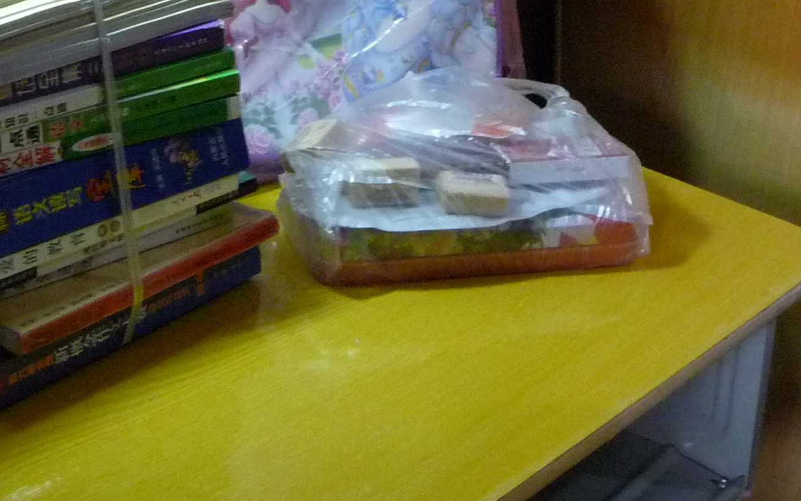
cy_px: 31
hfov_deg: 26.5
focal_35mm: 78
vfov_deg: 16.5
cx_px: 420
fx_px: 1703
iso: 400
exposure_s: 1/20
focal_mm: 4.7
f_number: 3.3
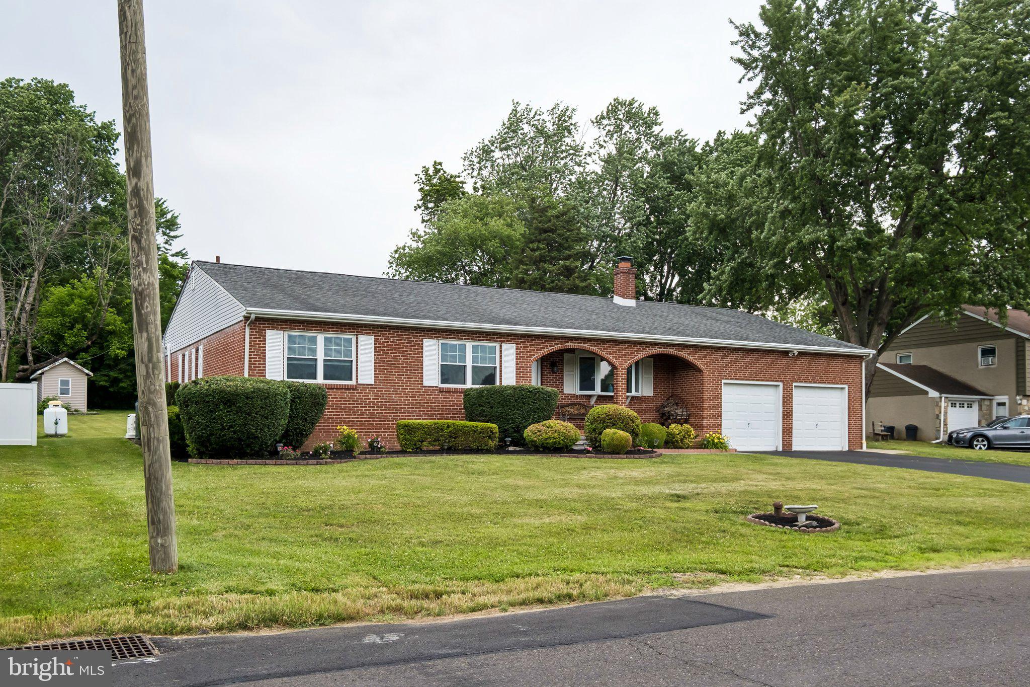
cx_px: 515
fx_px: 887
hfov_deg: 60.3
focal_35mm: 31
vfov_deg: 42.3
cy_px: 344
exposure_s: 1/210
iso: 250
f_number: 8
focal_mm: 20.9
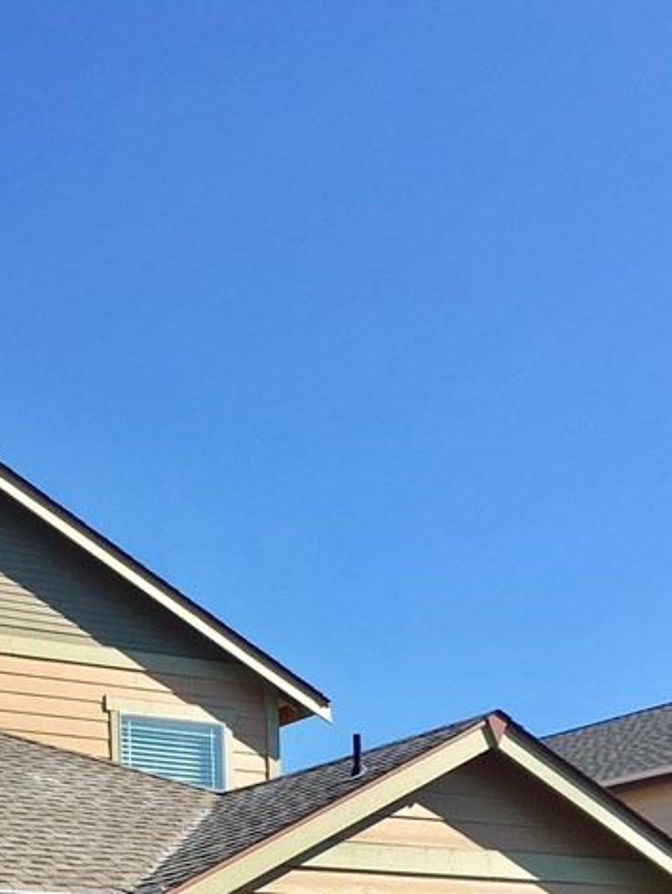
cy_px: 902
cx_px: 49
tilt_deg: +8.8
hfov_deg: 22.7
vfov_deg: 28.7
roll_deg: +0.5
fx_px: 1628
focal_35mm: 63
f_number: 2.2
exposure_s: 1/974
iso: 25
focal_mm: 4.15
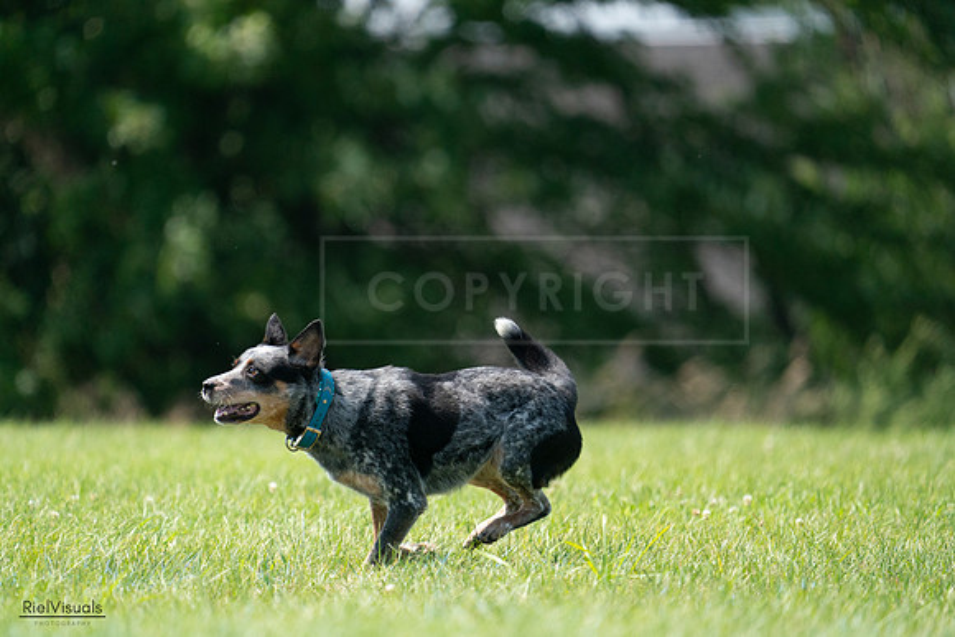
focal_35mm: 600
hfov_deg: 3.4
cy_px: 318
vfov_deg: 2.3
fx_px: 15920
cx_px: 478
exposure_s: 1/4000
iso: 2000
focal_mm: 600
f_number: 6.3
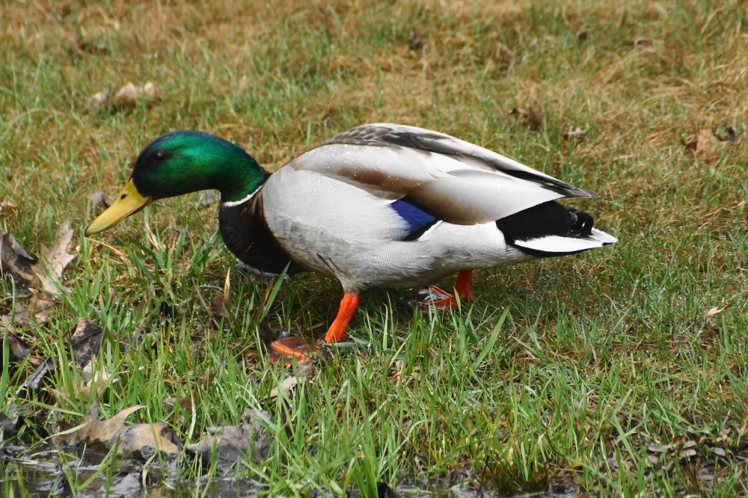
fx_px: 7789
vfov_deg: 3.7
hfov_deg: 5.5
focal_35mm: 375
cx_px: 374
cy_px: 249
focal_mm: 250
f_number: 6.3
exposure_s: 1/400
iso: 400
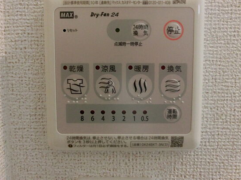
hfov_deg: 63.5
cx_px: 117
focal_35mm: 28
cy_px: 75
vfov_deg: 49.5
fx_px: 195
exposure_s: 1/125
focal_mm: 4.24
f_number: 3
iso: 500
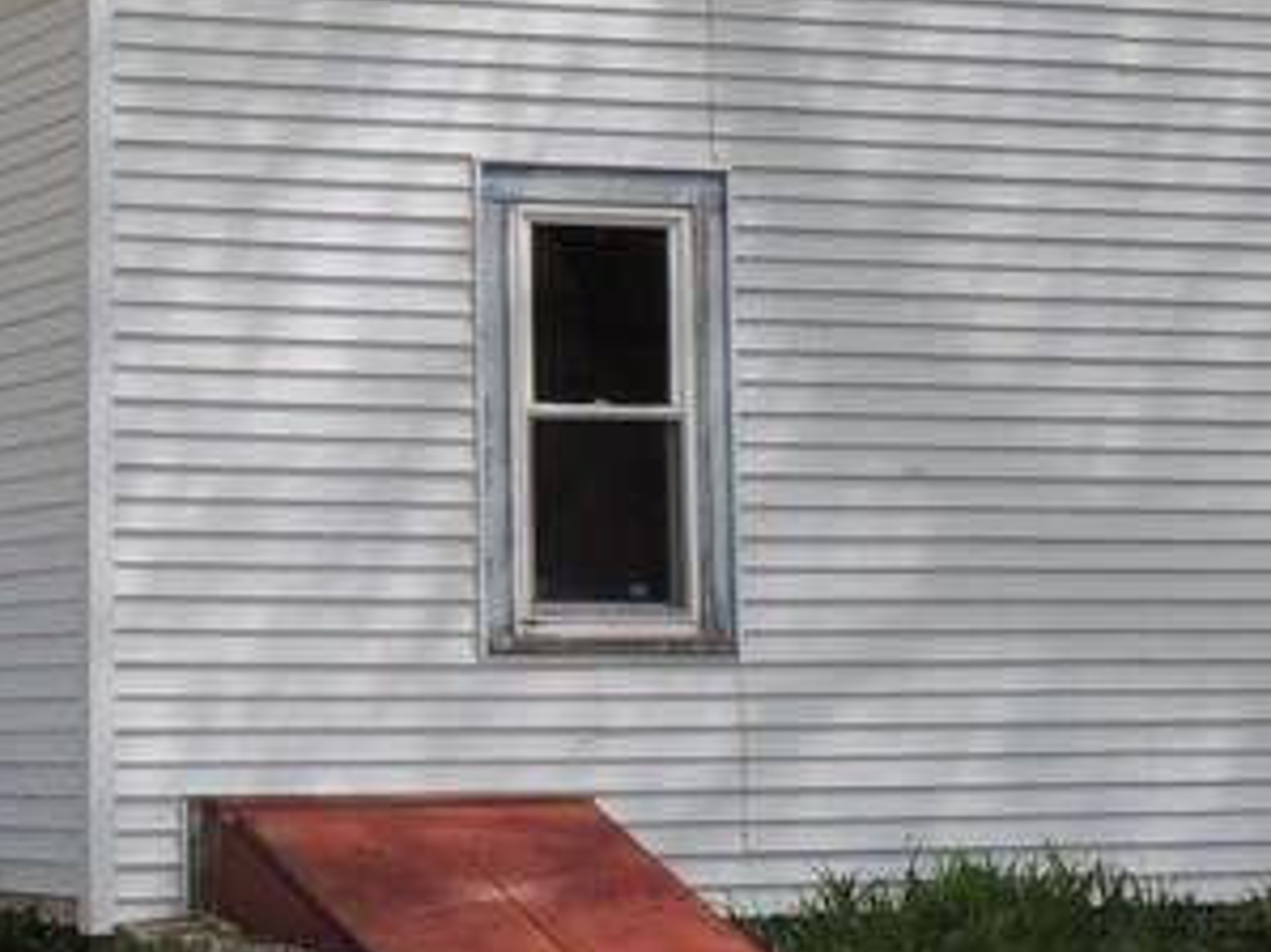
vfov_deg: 10.6
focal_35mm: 137
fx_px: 5028
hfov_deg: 14.3
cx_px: 119
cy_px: -187
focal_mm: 7.1
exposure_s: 1/160
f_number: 7.4
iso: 100
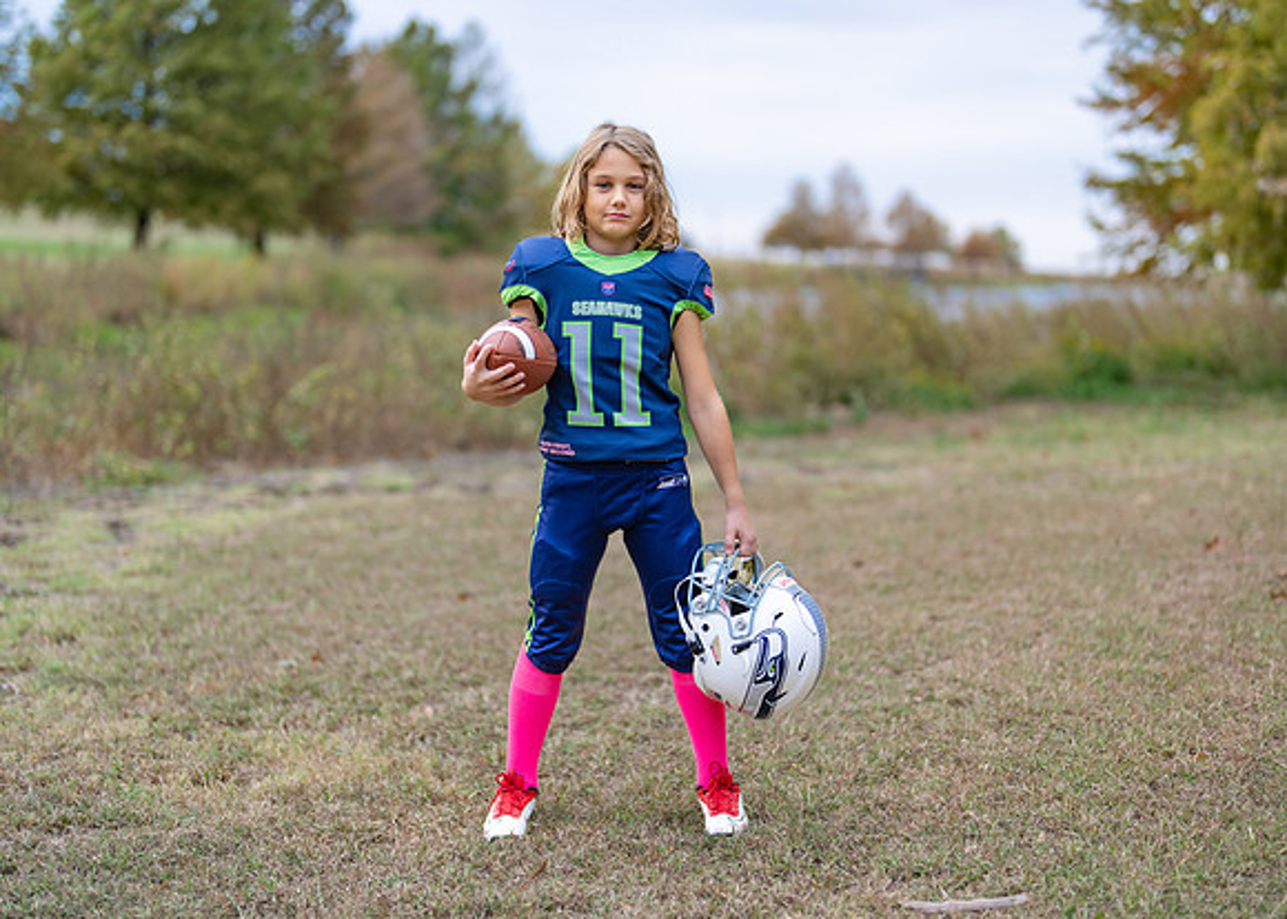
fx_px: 1915
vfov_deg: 27.0
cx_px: 644
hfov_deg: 37.2
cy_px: 460
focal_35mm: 52
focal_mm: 50
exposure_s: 1/1000
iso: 100
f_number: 1.2
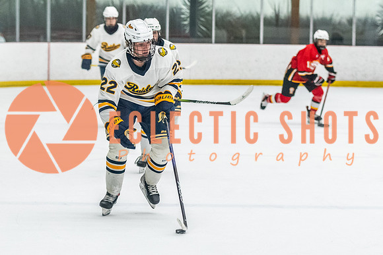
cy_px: 141
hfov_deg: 8.8
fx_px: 2476
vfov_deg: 5.9
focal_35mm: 233
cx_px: 182
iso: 3200
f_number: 2.8
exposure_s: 1/800
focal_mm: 90
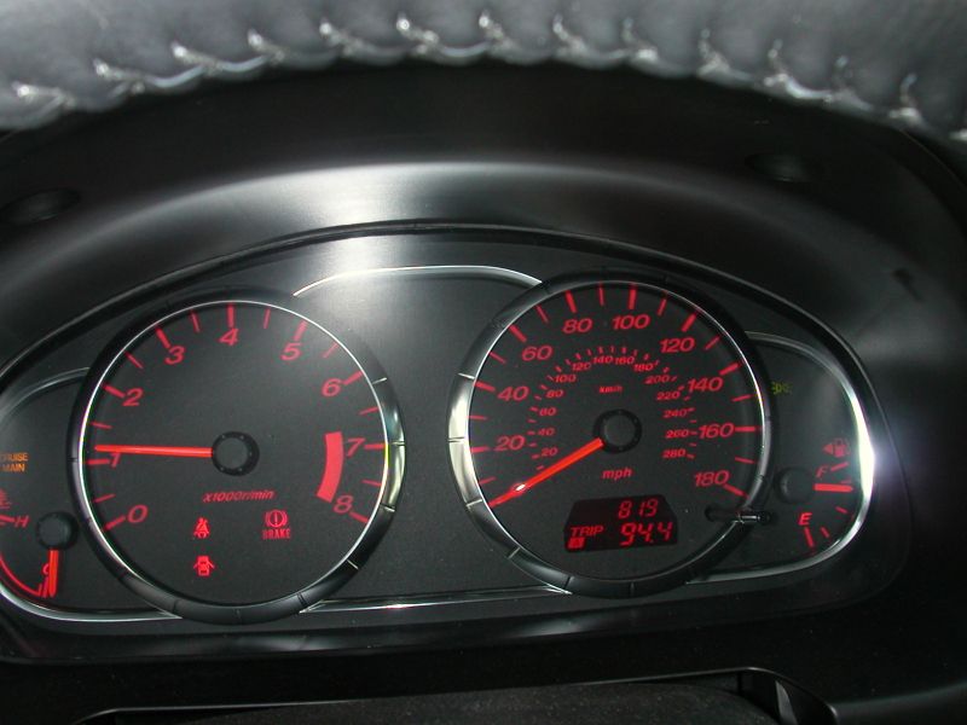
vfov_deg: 38.7
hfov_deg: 50.1
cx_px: 484
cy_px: 362
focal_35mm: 37
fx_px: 1034
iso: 100
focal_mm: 5.6
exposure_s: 1/59.9
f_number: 4.5
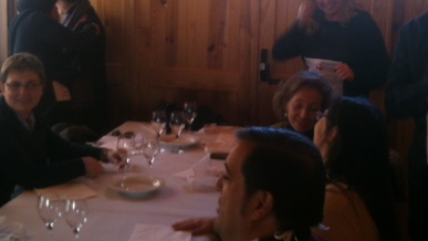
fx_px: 715
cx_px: 231
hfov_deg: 33.3
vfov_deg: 19.0
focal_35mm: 63
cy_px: 59
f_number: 2.8
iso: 80
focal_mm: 3.85
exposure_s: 1/15
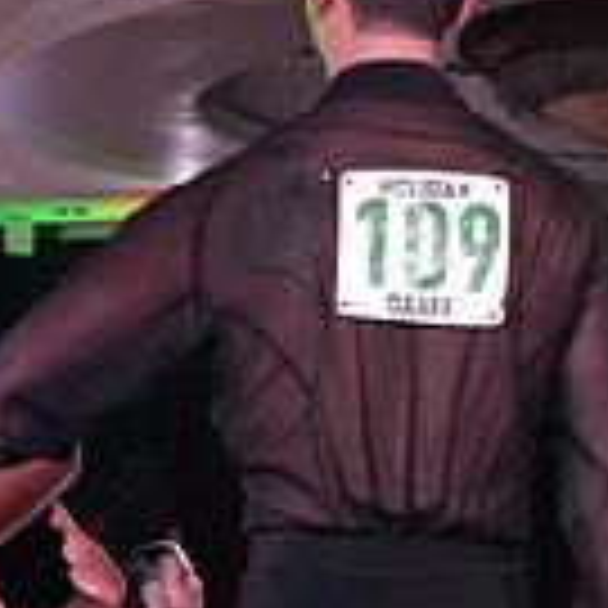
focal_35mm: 190
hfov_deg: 9.2
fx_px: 3776
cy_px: 842
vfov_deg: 9.0
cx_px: 254
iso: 6400
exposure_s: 1/320
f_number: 5
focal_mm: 52
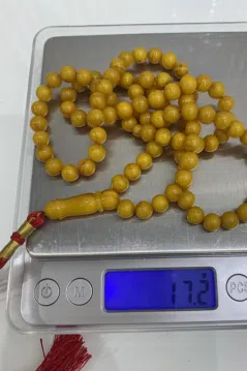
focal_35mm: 29
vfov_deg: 63.6
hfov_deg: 44.6
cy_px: 198
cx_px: 152
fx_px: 299
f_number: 1.8
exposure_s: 1/50
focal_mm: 4.25
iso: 100
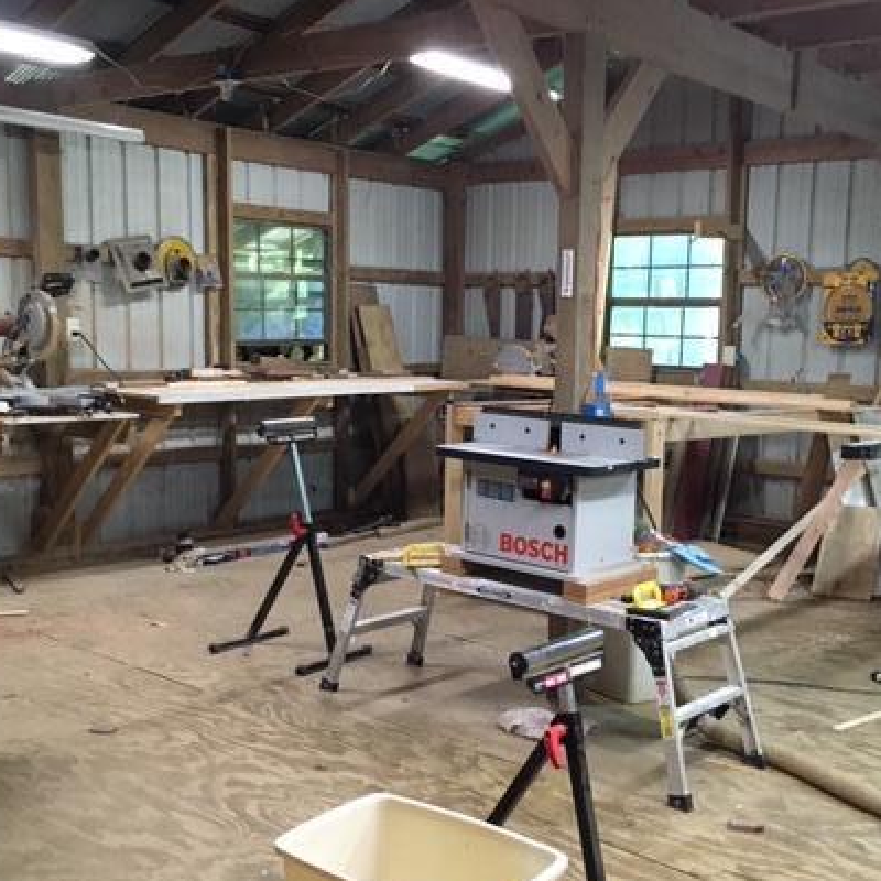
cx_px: 463
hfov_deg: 40.9
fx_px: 1181
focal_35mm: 41
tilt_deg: -8.9
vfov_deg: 40.9
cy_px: 491
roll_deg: +0.1
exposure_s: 1/30
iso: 200
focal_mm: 4.15
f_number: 2.2
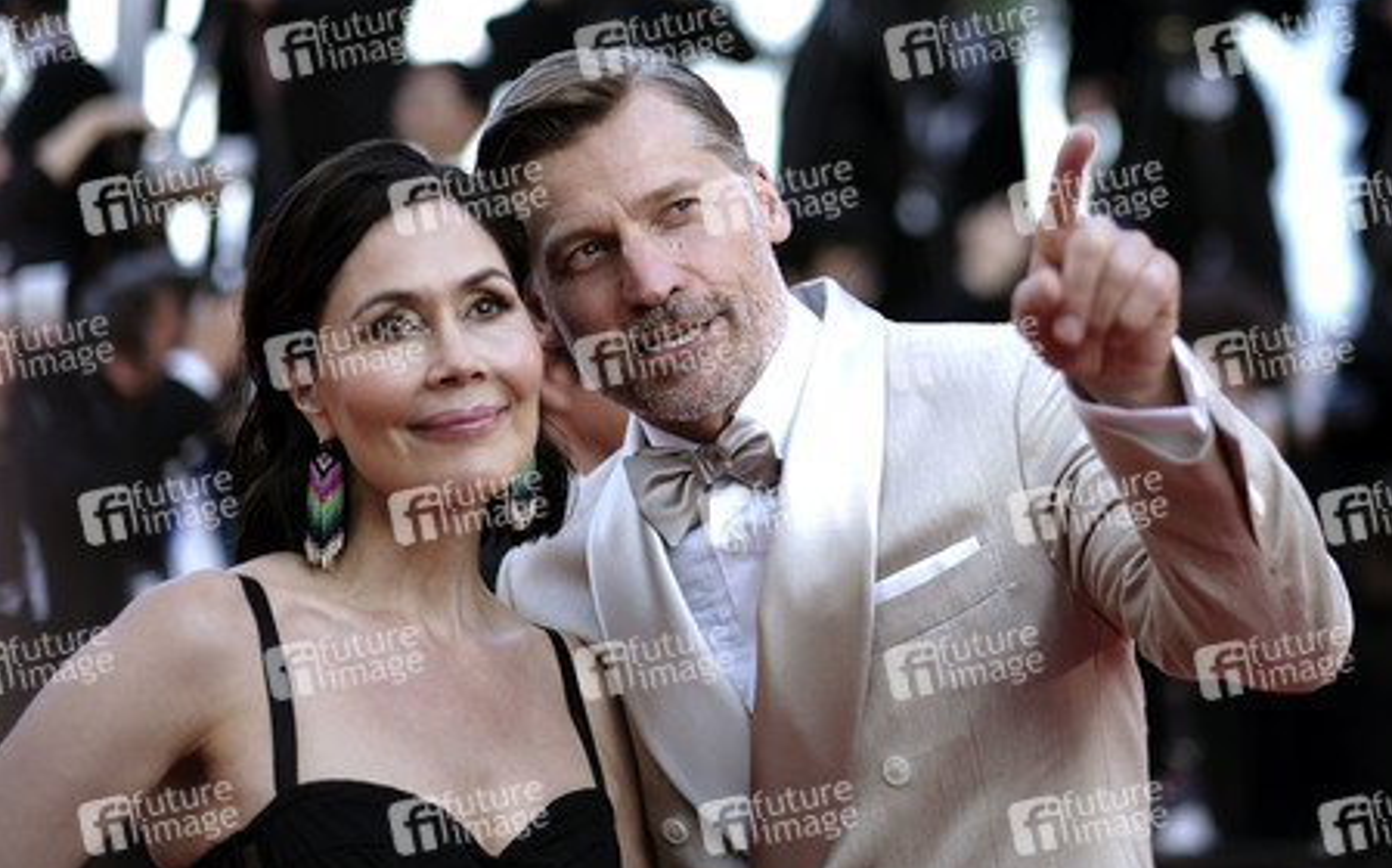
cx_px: 696
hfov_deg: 24.1
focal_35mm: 86
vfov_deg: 15.2
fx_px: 3261
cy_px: 431
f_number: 1.2
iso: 80
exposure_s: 1/500
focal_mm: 56
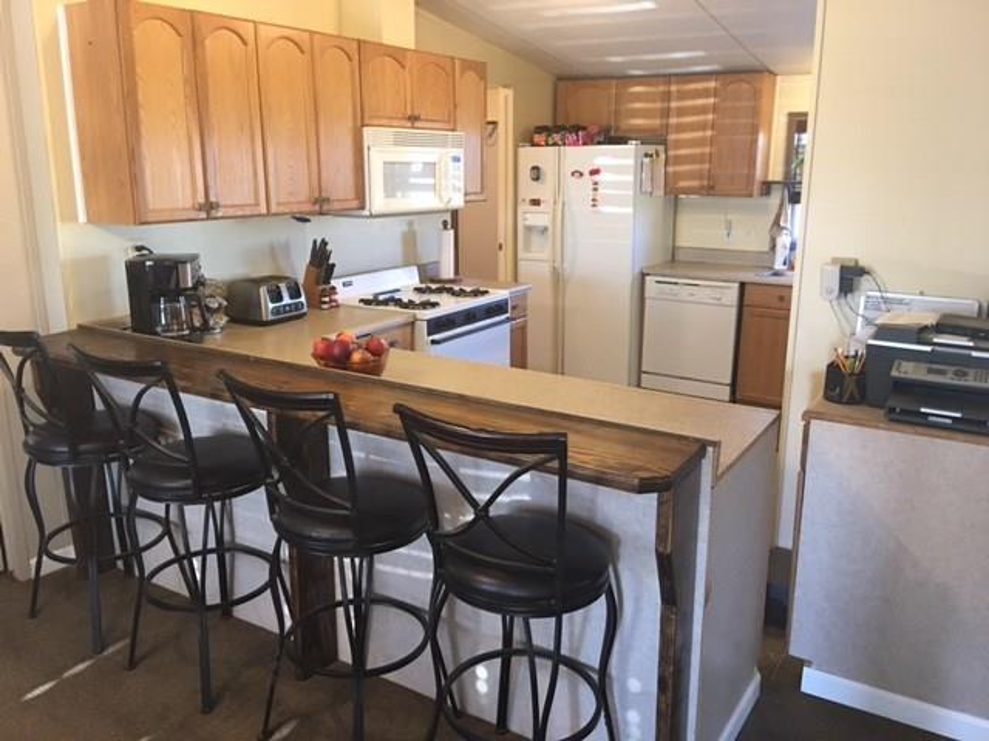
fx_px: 829
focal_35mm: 29
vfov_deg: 48.2
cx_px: 494
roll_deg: -1.0
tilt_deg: -12.7
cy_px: 370
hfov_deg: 61.7
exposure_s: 1/15
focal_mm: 4.15
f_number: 2.2
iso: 80
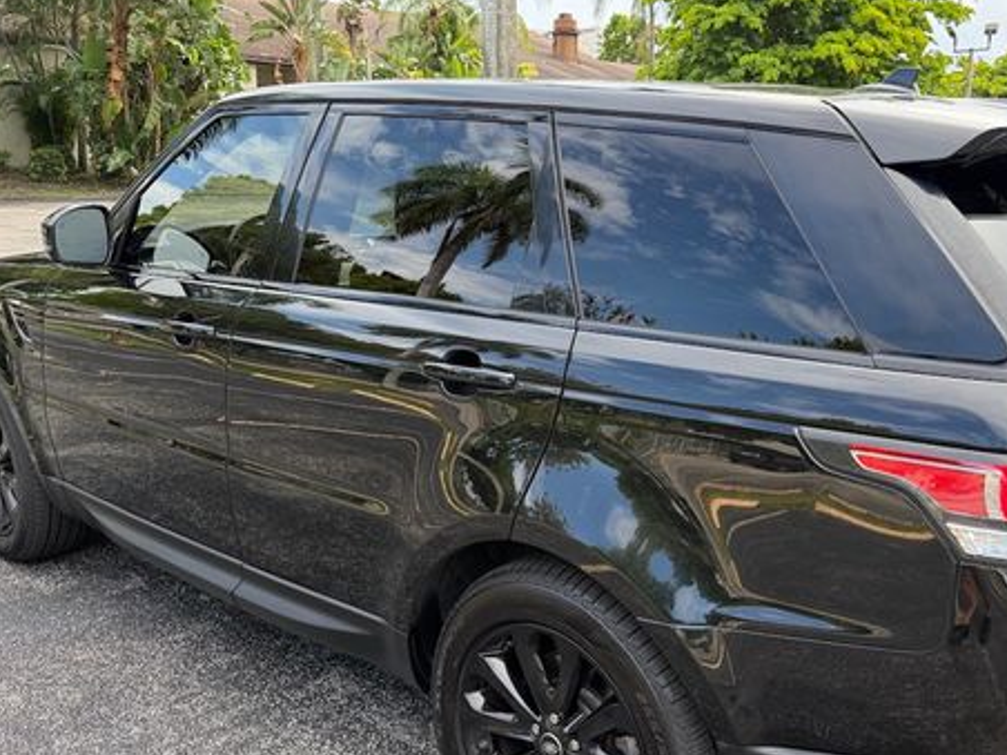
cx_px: 599
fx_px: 989
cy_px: 439
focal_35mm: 34
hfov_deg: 53.6
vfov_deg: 41.7
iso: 100
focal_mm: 6.76
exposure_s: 1/622
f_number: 1.78
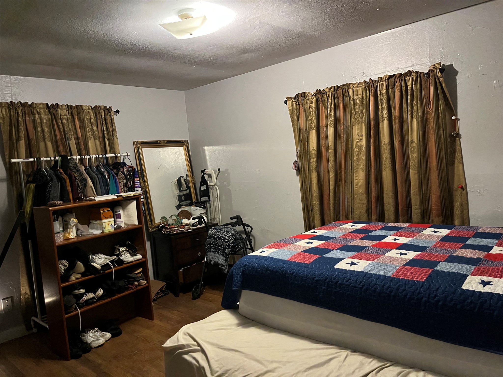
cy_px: 188
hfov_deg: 67.3
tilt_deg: -4.0
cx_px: 252
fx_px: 378
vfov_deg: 53.1
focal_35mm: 26
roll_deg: +4.5
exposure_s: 1/30
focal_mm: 5.1
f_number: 1.6
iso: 500
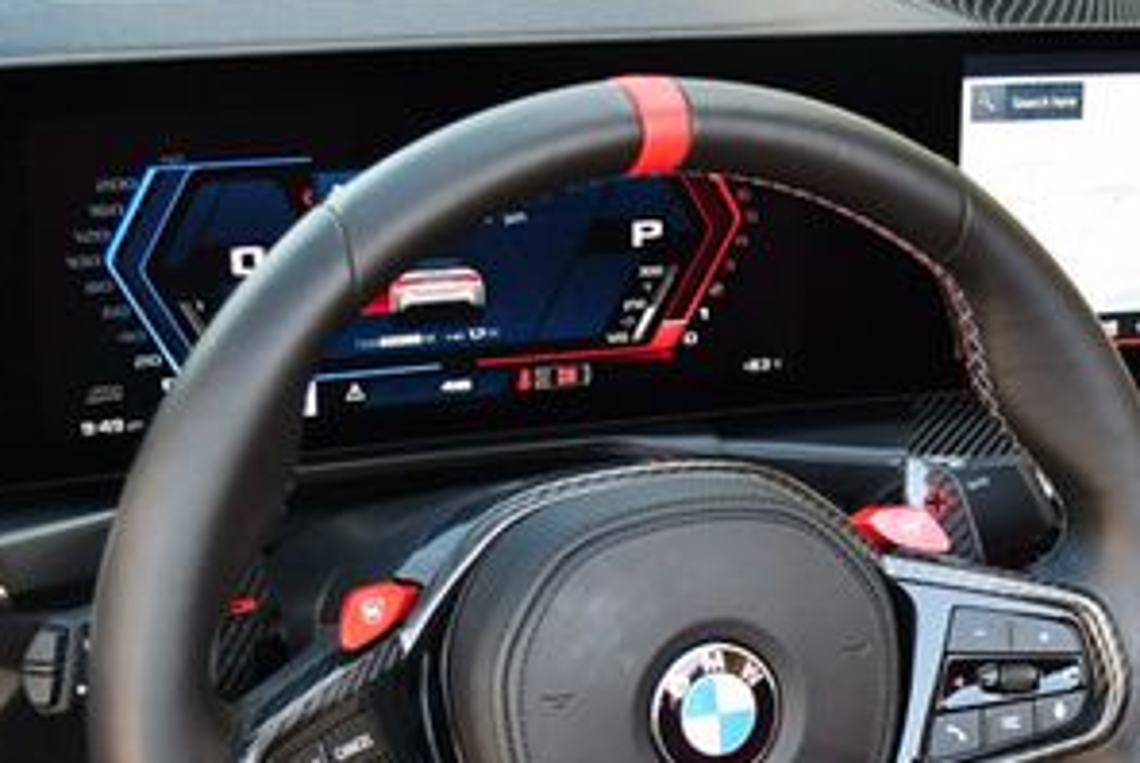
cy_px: 713
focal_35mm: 95
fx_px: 3011
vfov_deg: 14.3
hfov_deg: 21.0
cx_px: 1021
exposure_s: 1/250
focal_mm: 22
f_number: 4
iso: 800
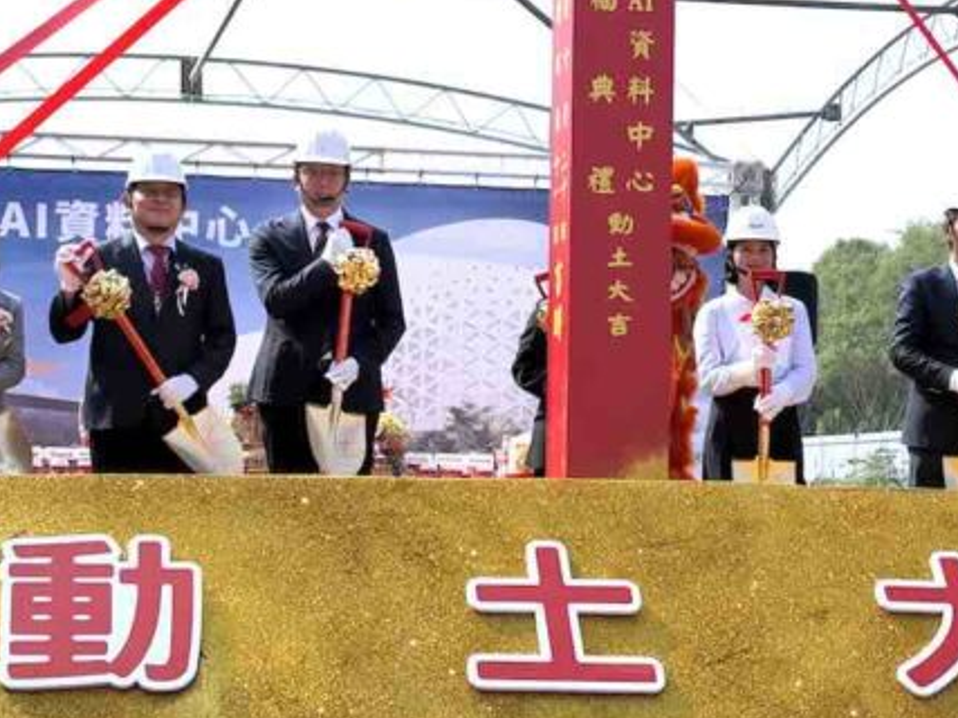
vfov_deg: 16.2
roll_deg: -0.2
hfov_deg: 21.7
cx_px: 644
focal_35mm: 90
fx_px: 2490
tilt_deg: +9.9
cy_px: 74
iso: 64
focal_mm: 6.93
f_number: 1.8
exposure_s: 1/6711
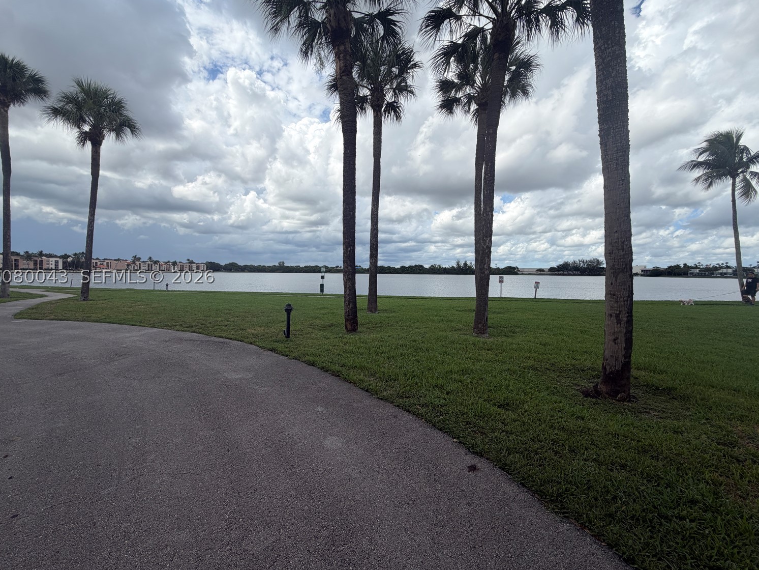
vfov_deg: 81.7
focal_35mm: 15
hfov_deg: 98.1
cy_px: 276
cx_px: 370
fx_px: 329
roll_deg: -0.4
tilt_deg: -1.0
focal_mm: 2.22
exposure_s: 1/1125
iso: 20
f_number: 2.2
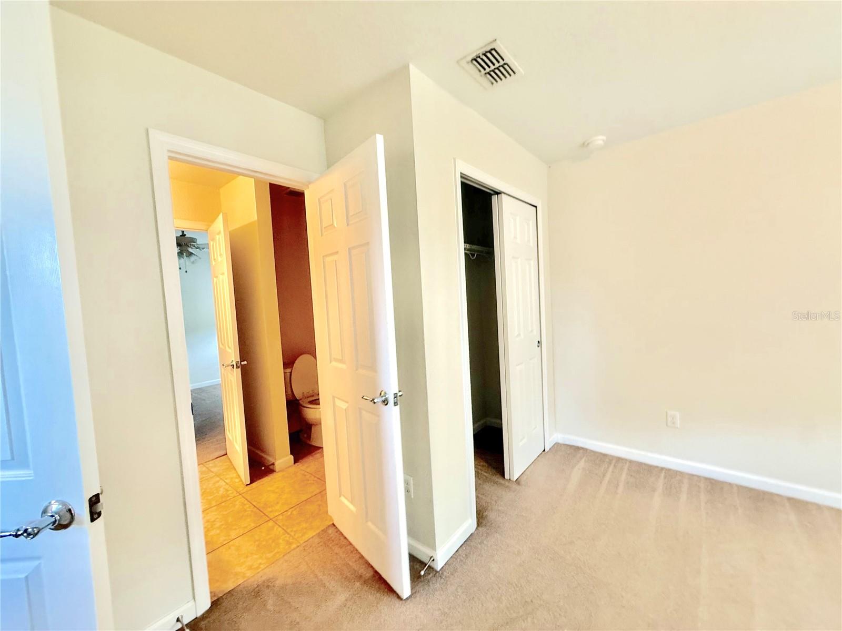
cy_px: 316
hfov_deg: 102.1
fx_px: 341
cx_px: 421
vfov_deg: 85.7
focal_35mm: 14
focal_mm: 2.22
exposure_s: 1/60
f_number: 2.2
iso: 200
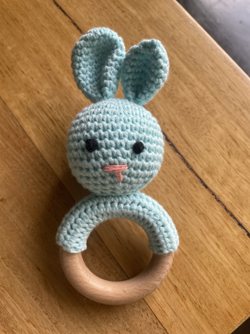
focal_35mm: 26
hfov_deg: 53.1
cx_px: 125
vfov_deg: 67.3
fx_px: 250
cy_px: 167
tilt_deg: -79.0
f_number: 1.6
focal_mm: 4.2
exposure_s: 1/121
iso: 40
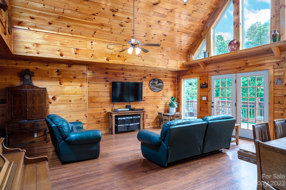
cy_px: 95
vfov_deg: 58.3
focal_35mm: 22
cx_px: 143
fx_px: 171
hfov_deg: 79.9
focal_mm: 21.5
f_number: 8
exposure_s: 1/60
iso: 250
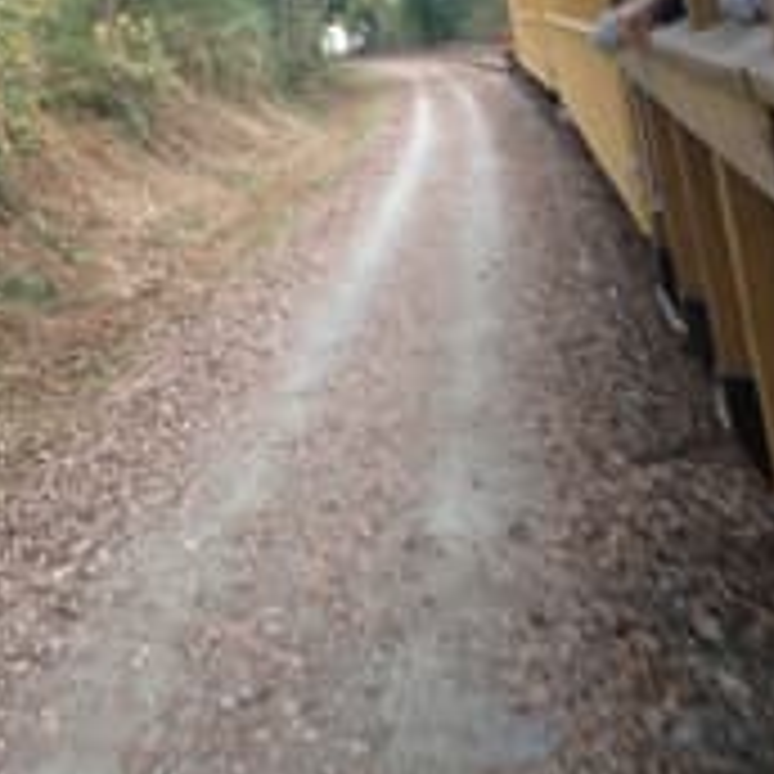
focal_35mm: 72
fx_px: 1821
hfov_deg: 23.9
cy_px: 274
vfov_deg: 23.9
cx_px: 292
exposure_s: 1/60
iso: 50
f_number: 2.4
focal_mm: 4.28
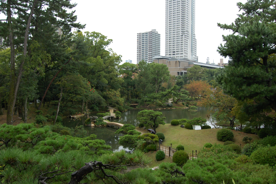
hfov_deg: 62.0
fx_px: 230
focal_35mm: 30
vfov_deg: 43.5
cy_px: 92
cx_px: 138
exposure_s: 1/60
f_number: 6.7
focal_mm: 20
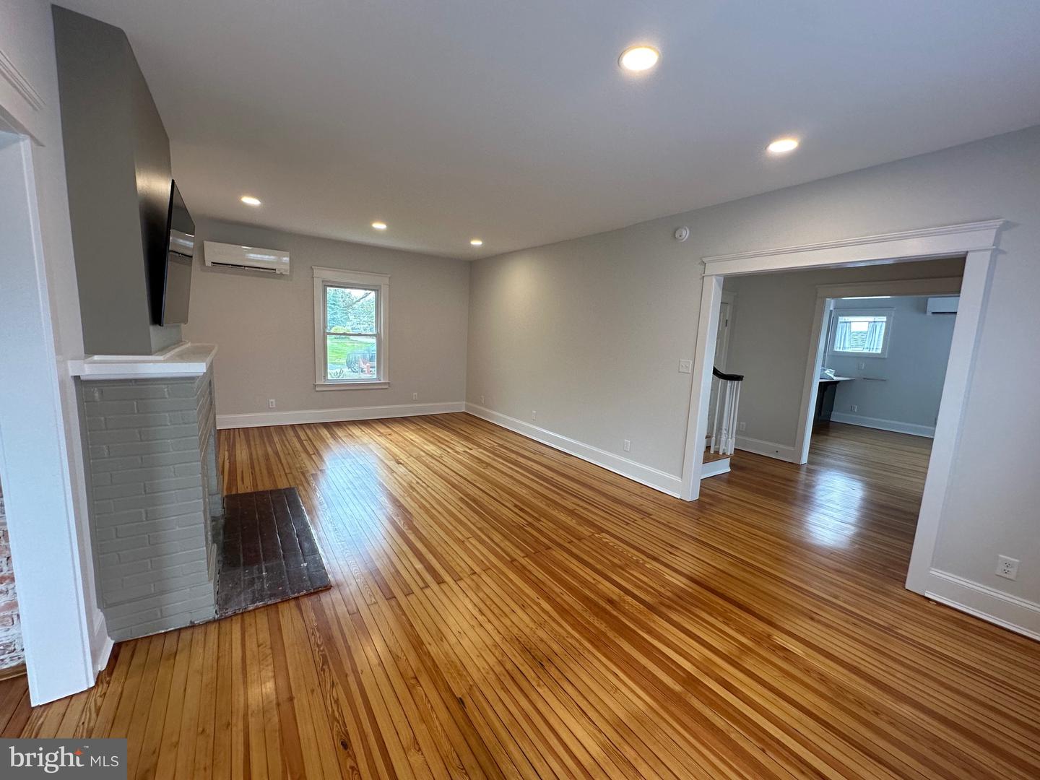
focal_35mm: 14
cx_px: 520
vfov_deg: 85.7
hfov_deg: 102.1
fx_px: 421
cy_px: 390
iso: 160
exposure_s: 1/120
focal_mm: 2.22
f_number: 2.2
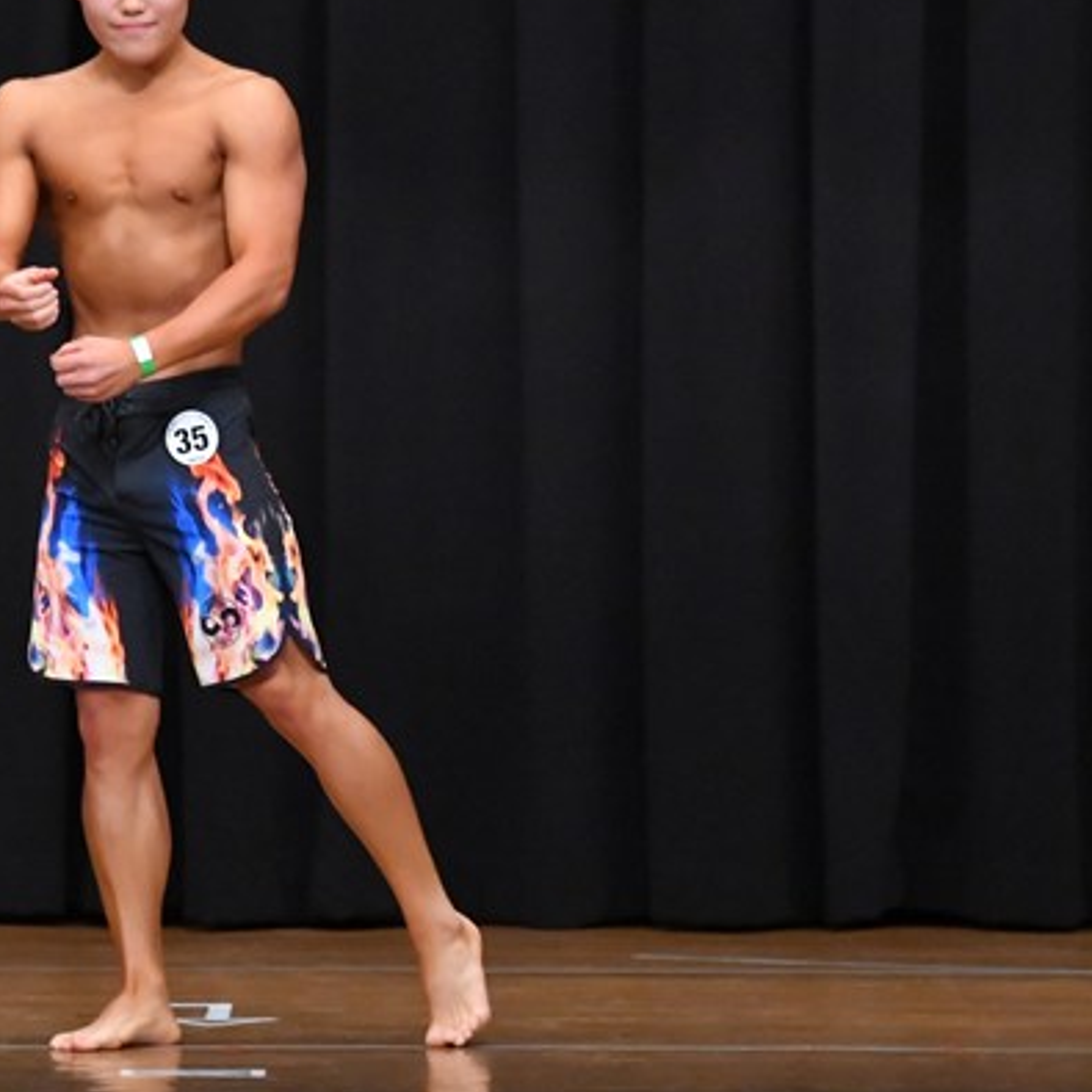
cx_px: 131
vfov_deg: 4.7
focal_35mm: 375
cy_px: 448
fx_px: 13384
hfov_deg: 4.7
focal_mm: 150
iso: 8000
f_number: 5.6
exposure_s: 1/400
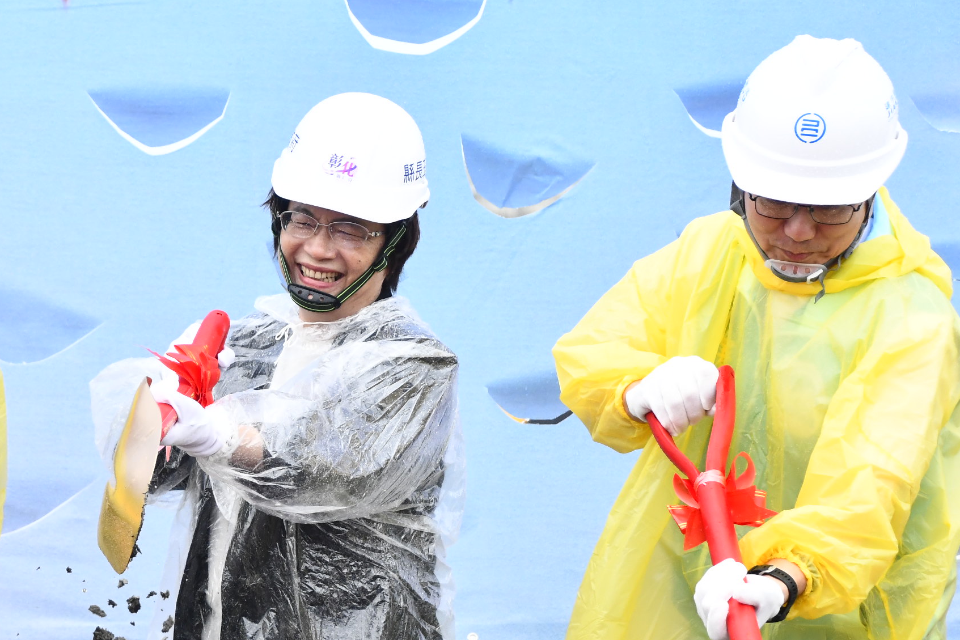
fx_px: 5920
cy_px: 457
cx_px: 292
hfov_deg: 9.3
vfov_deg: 6.2
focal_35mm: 222
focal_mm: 90
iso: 1600
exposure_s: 1/1000
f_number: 6.3
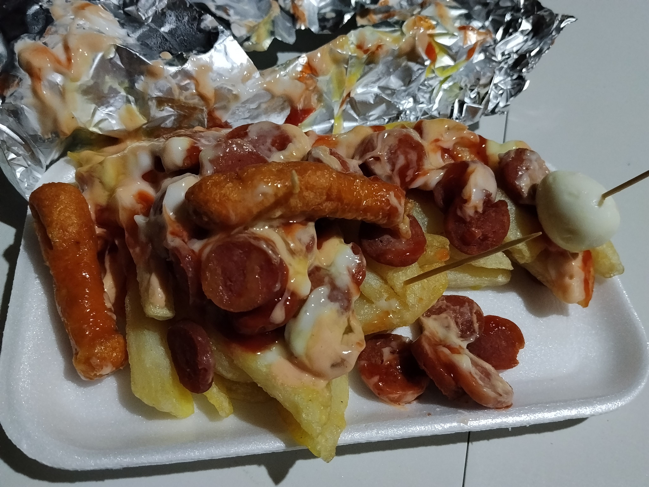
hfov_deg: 61.7
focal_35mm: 29
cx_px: 324
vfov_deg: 48.2
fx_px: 544
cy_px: 244
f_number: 1.8
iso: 640
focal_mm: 4.22
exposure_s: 1/30
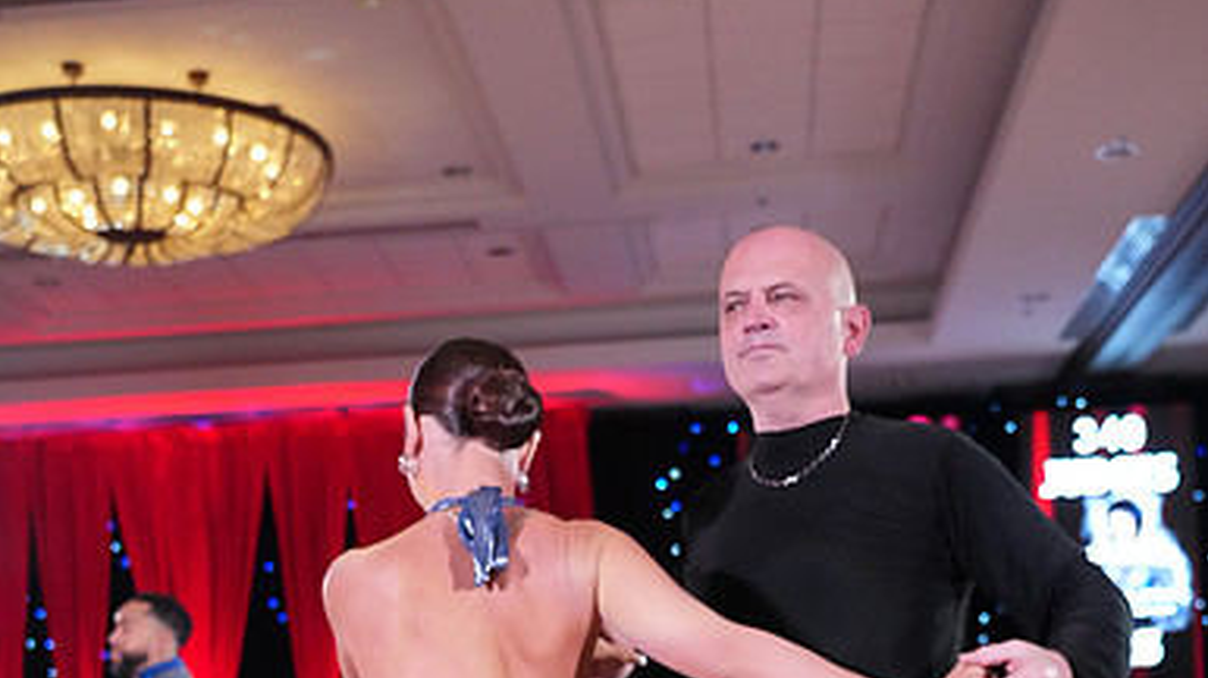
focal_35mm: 60
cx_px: 604
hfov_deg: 34.9
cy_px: 895
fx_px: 1921
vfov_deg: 18.5
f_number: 4.5
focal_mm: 38
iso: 6400
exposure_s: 1/400
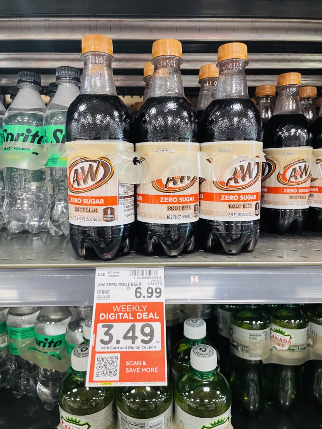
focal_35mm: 26
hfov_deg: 53.1
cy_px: 214
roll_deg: +0.8
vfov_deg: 67.3
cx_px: 161
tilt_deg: -8.3
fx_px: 322
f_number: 1.6
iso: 125
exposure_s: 1/60
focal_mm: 4.2
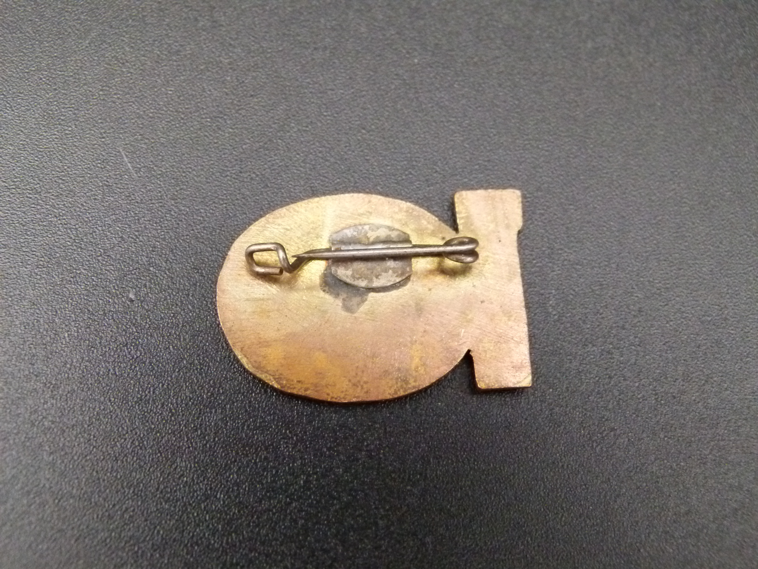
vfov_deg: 30.3
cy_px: 284
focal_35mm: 48
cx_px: 379
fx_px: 1051
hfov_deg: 39.7
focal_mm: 8.7
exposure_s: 1/125
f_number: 3.2
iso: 800
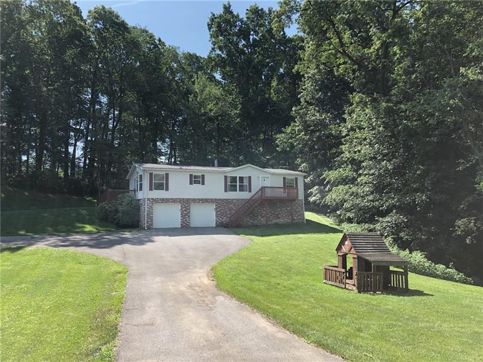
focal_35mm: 28
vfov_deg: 49.7
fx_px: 391
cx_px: 242
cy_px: 181
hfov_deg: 63.4
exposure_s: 1/762
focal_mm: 3.99
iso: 20
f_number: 1.8
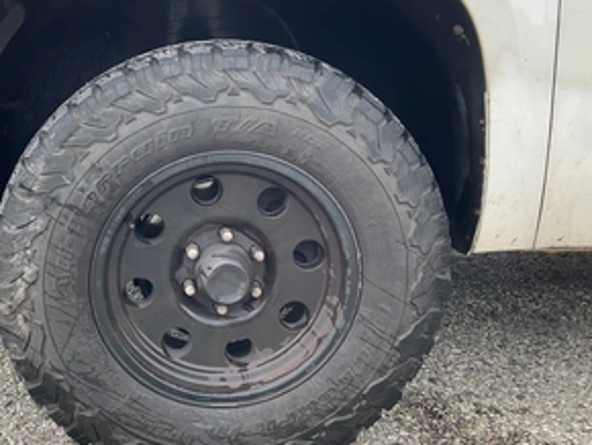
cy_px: 212
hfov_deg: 46.3
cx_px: 214
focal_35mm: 40
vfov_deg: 36.0
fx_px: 685
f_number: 1.8
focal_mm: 3
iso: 25
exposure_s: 1/172
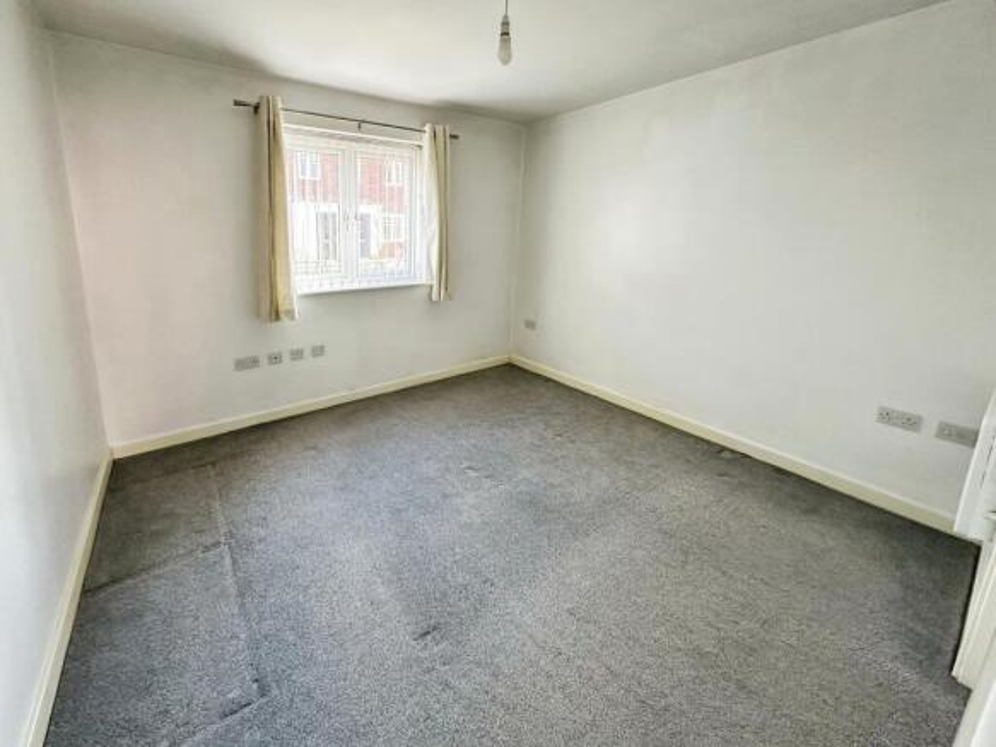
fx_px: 403
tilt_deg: -14.5
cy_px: 374
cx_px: 498
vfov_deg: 85.7
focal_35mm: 14
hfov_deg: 102.1
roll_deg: +0.3
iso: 200
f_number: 2.2
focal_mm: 2.22
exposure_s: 1/99
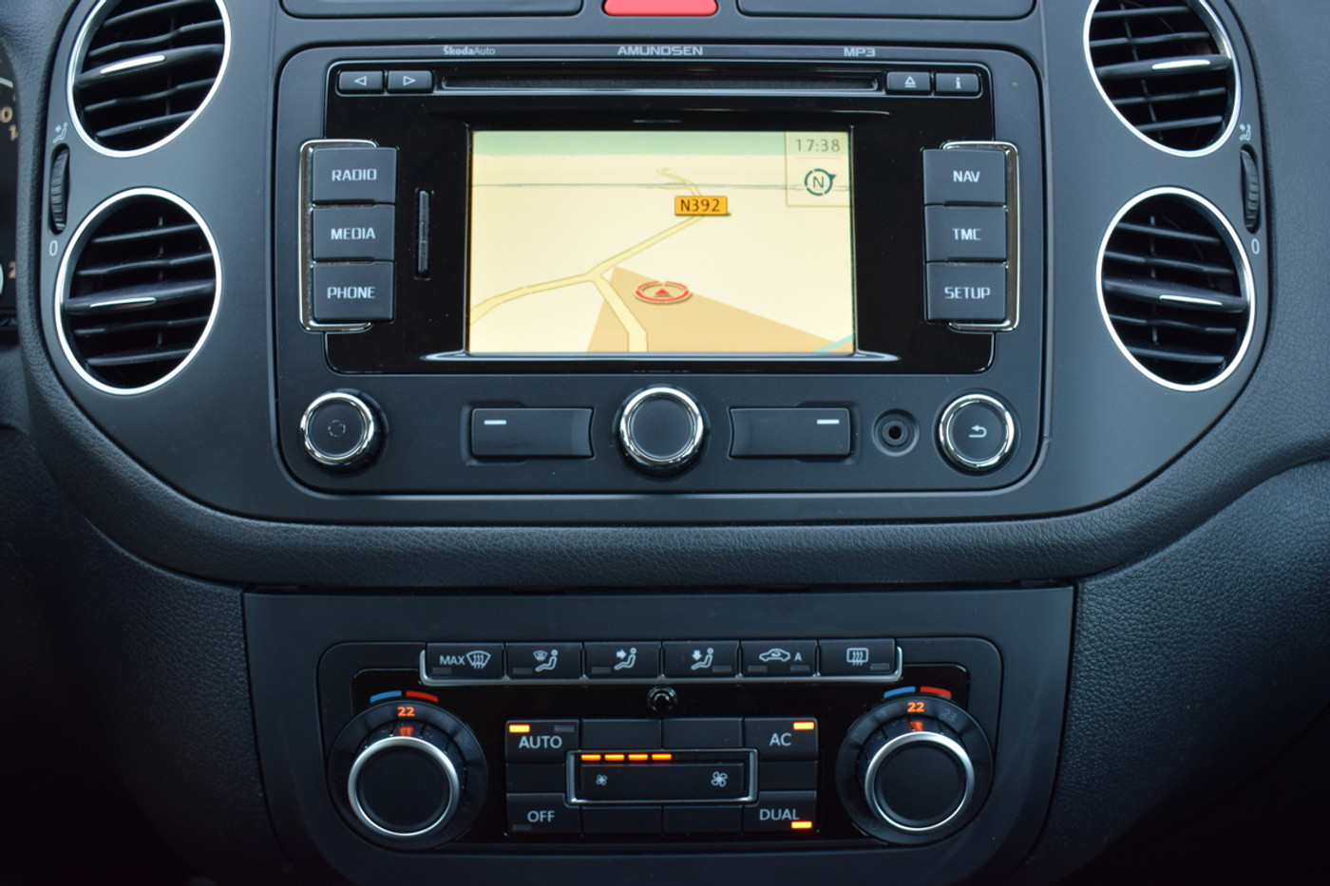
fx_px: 1385
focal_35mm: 38
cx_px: 665
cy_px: 443
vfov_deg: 35.5
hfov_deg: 51.3
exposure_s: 1/60
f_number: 4
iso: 500
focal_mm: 25
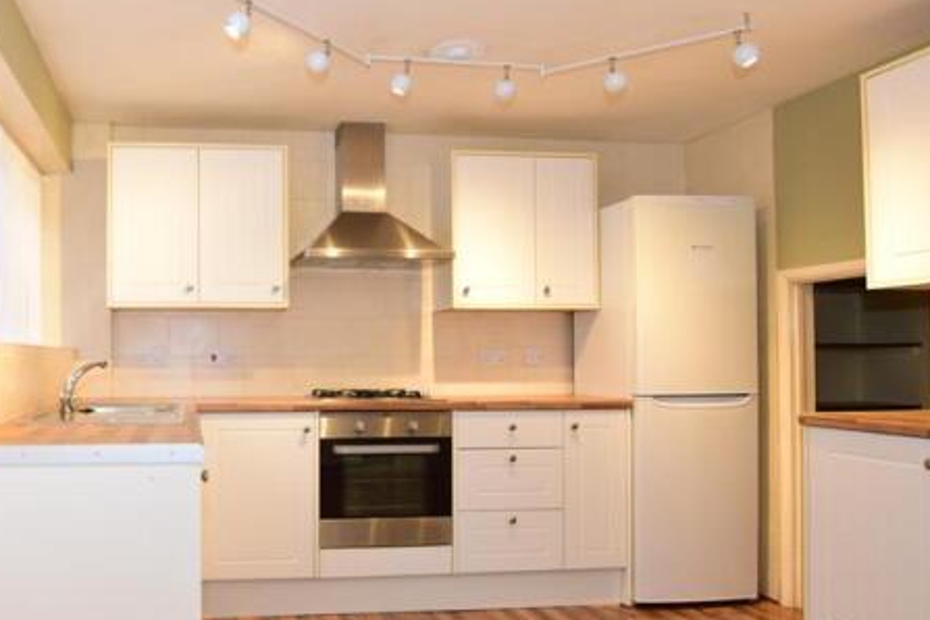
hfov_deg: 78.4
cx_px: 420
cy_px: 434
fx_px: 568
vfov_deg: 55.5
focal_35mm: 22
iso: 200
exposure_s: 1/20
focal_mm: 10
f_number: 5
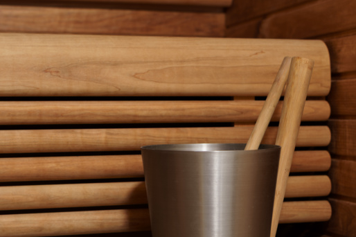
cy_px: 137
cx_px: 182
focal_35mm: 73
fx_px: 721
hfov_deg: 27.7
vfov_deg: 18.6
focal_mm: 50
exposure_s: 1/200
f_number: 3.2
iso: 50
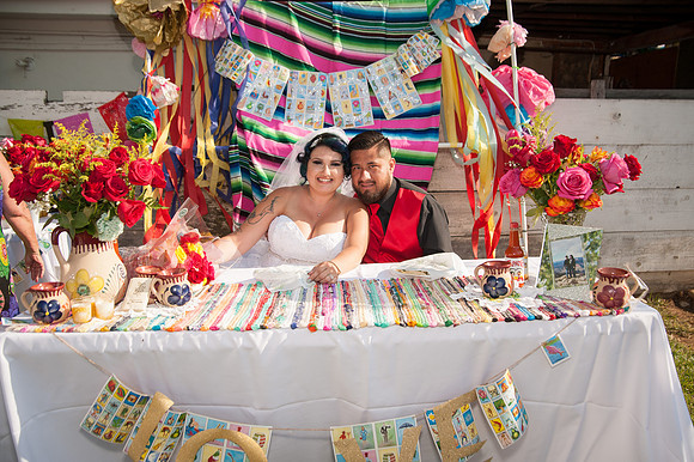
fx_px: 558
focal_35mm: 29
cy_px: 231
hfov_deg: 63.7
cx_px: 347
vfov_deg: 44.9
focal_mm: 28
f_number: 5
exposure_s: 1/2000
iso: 200
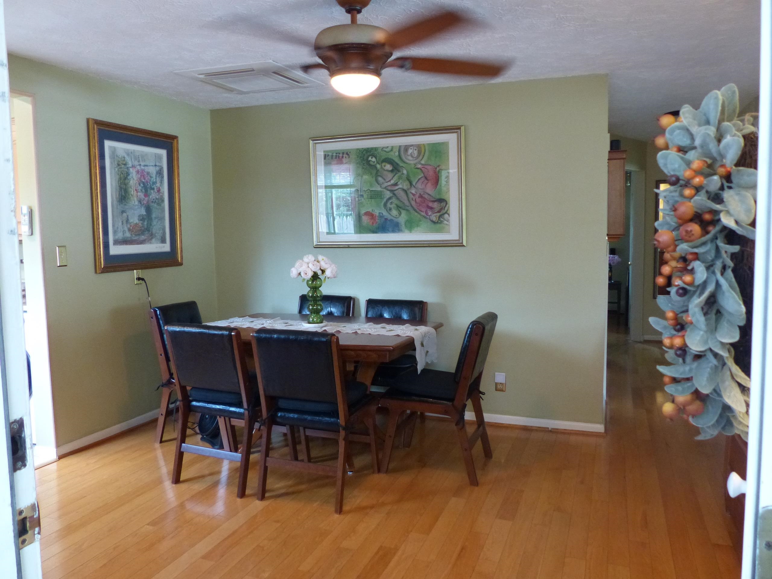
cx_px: 386
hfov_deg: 67.3
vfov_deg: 53.1
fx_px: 580
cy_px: 290
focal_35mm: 26
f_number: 2.8
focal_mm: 4.7
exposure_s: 1/30
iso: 400
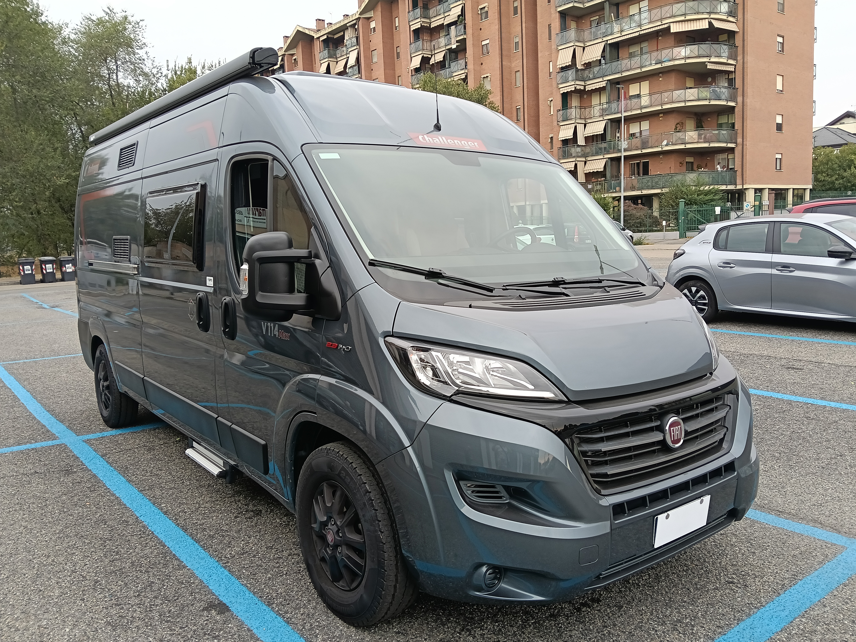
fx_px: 668
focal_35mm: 27
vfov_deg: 51.4
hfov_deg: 65.3
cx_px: 428
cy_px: 321
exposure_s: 1/100
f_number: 1.8
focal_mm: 3.98
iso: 125
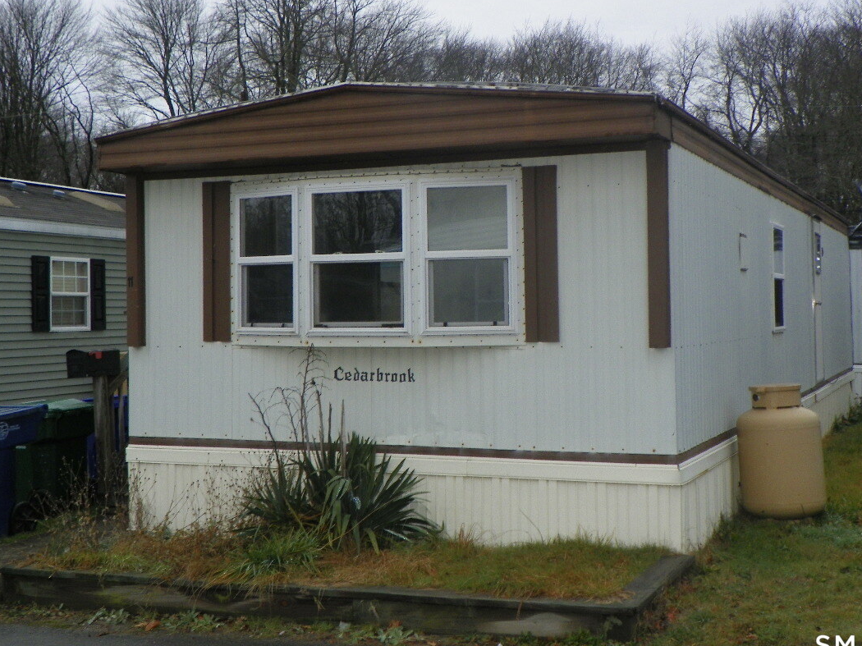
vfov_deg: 29.1
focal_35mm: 50
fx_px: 1245
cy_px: 278
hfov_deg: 38.2
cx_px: 456
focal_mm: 7.3
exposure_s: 1/100
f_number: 3.2
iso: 64
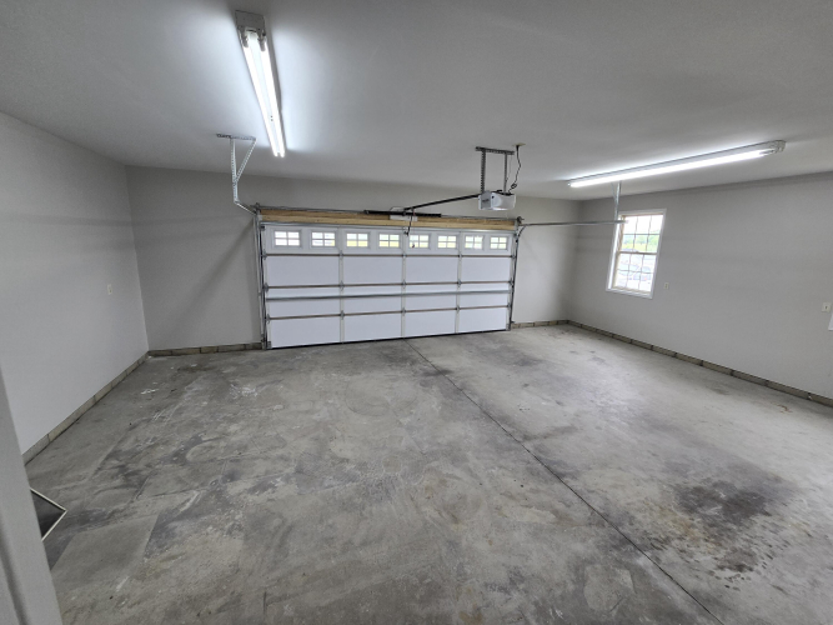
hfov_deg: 106.2
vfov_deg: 89.9
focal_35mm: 13
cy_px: 312
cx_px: 416
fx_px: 313
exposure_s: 1/120
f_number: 2.2
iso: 80
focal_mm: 2.2
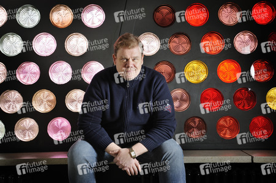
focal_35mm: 48
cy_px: 92
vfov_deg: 28.0
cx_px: 138
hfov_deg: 41.1
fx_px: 368
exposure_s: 1/100
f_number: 4.5
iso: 400
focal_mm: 48
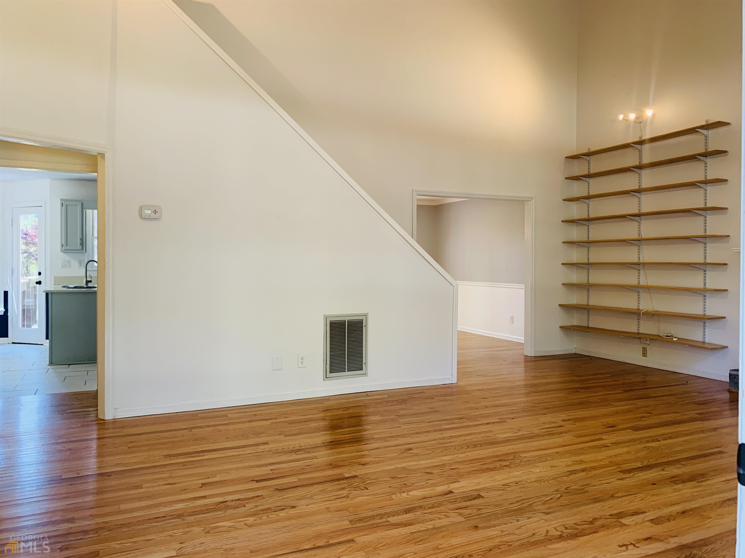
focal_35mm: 26
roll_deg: -0.3
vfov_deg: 53.1
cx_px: 372
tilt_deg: +0.7
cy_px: 279
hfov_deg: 67.3
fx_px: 560
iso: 100
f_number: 1.8
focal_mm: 4.25
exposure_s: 1/70
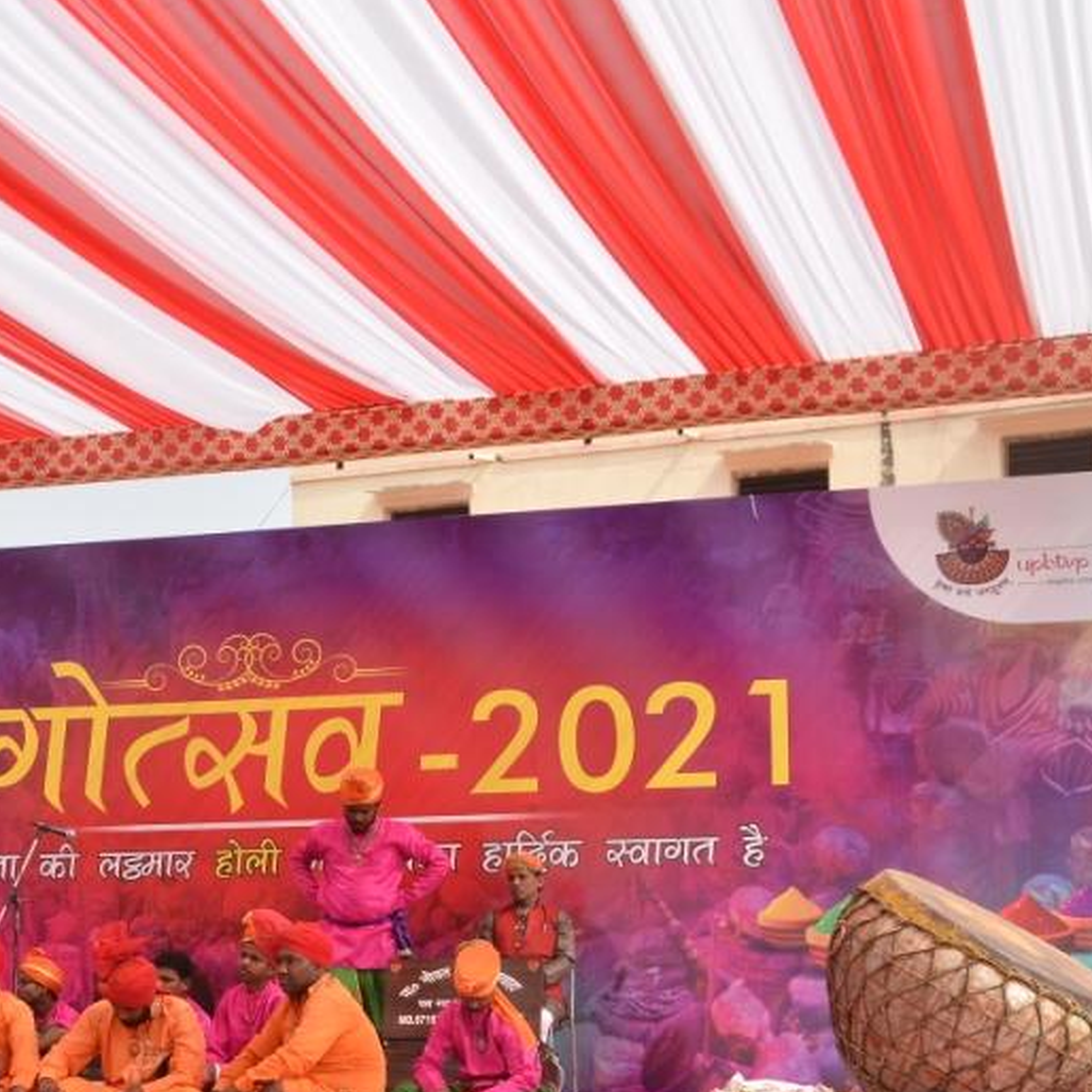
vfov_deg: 22.7
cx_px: 119
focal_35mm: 76
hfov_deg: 22.2
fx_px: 2712
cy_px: 669
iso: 100
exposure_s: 1/160
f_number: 8
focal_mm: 30
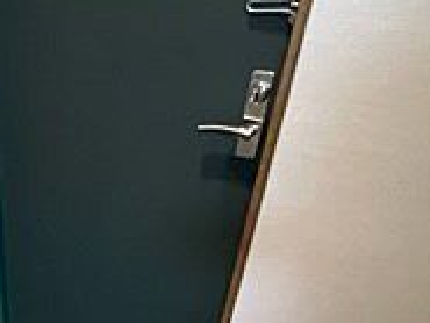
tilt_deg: -47.7
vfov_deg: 25.0
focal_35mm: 45
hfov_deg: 37.6
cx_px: 0
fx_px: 559
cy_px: 479
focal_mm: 1.57
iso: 800
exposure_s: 1/60
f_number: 1.8
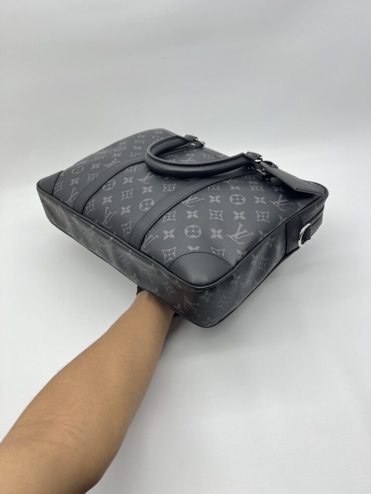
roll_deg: +7.3
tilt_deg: -38.8
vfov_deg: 67.3
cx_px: 186
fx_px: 372
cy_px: 247
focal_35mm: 26
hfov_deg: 53.1
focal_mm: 5.7
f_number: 1.5
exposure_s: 1/100
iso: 40
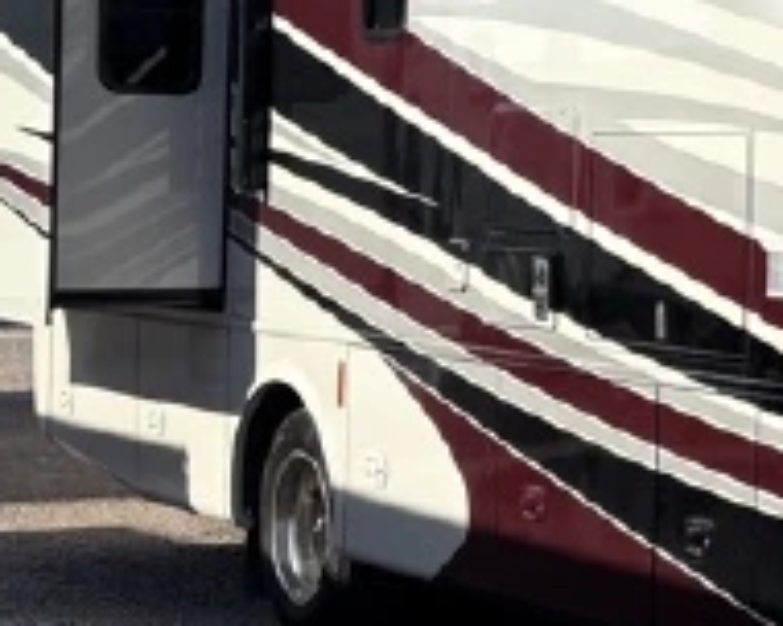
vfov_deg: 14.3
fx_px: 2480
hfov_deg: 16.3
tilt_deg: +1.2
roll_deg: +0.0
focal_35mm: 107
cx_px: 1195
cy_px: 128
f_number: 1.6
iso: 50
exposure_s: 1/3623
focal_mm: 5.96
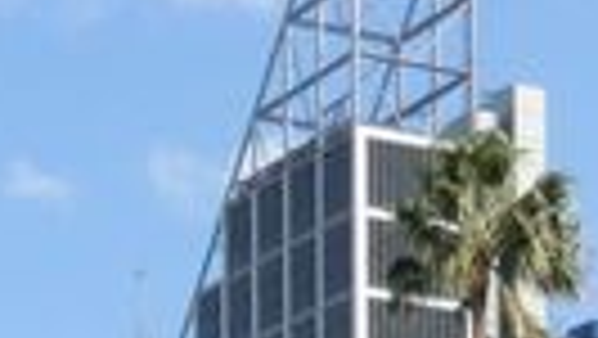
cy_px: 1118
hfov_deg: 13.1
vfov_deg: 6.8
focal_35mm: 157
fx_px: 2491
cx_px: -247
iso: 80
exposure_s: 1/800
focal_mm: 4.3
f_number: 3.2
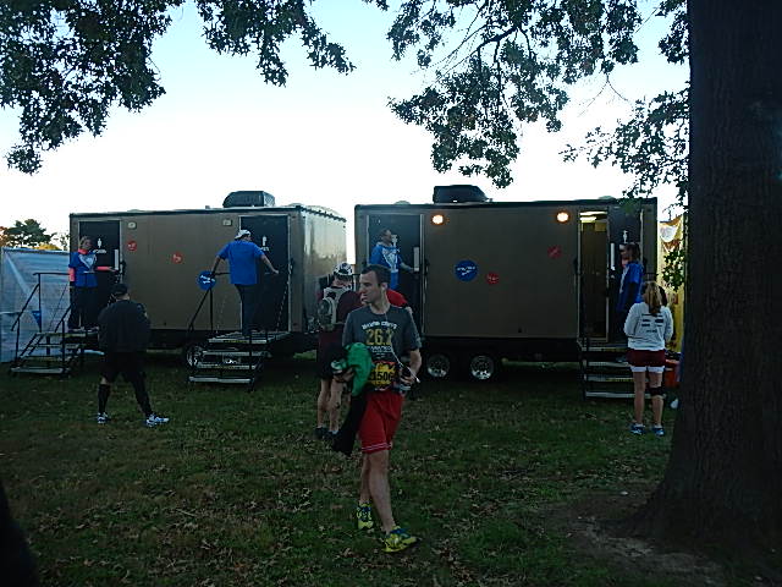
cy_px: 294
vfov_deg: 49.7
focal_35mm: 28
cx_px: 391
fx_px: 633
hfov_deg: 63.4
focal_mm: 5
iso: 125
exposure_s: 1/80
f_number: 3.9
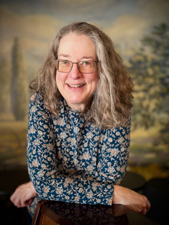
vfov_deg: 39.7
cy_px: 112
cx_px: 84
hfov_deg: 30.3
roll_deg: -1.4
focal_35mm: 48
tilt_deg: -4.0
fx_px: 312
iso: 200
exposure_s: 1/60
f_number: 1.78
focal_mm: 6.86
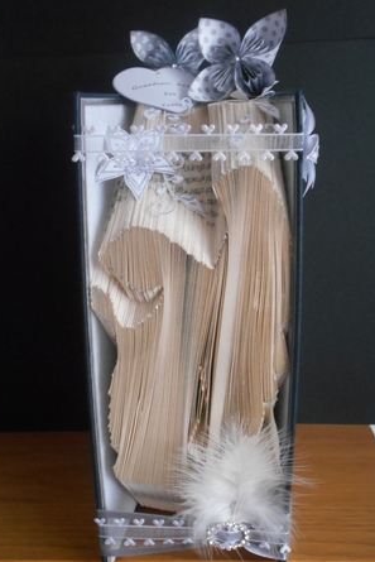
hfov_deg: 32.7
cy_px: 283
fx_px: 640
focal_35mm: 41
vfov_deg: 47.4
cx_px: 195
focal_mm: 6.7
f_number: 3.9
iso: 800
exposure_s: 1/40
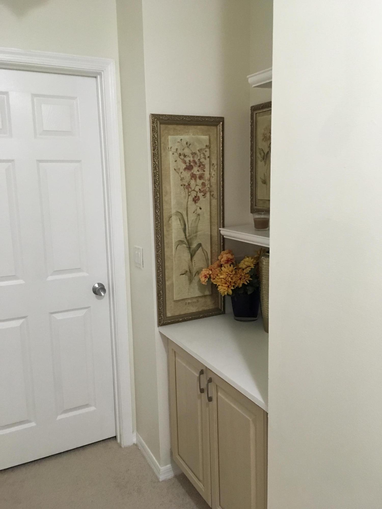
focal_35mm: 29
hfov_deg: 48.2
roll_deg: +2.6
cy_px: 254
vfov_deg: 61.7
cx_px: 191
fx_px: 427
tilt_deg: -9.5
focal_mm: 4.15
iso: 125
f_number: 2.2
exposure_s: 1/30
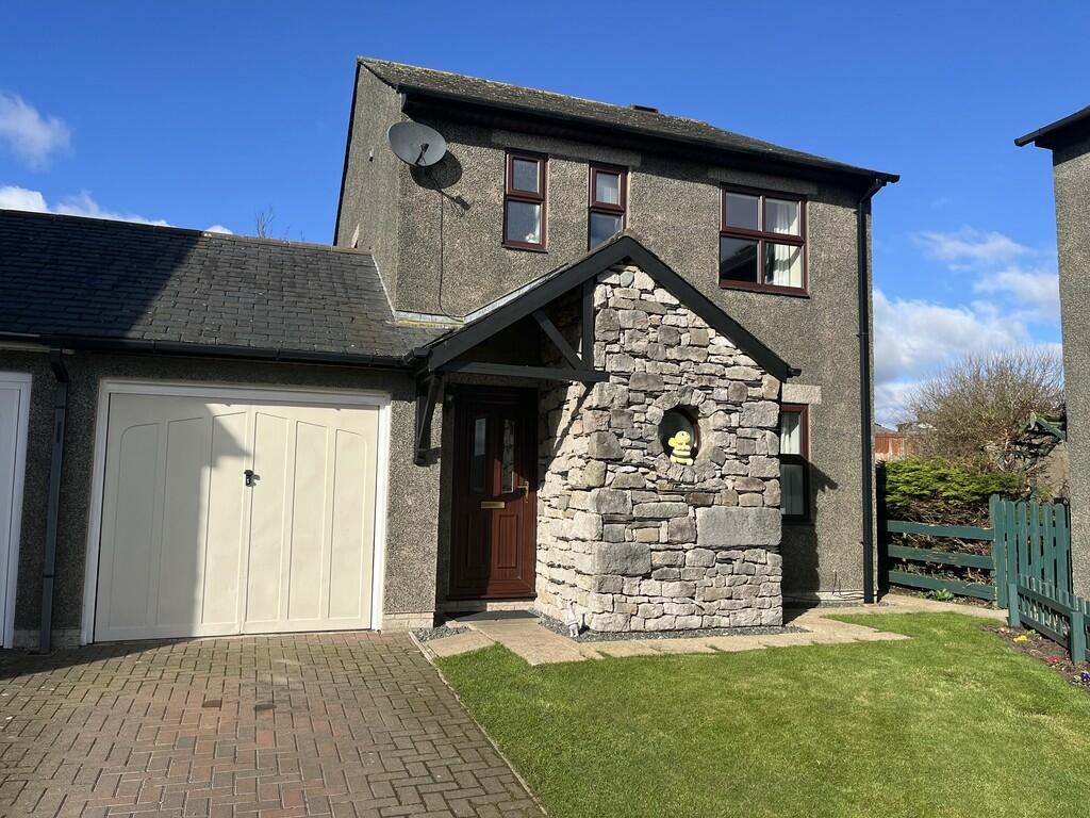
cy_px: 409
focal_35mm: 26
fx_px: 819
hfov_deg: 67.3
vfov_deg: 53.1
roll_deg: -0.7
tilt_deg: +4.8
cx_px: 545
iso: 50
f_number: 1.6
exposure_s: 1/4149
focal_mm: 5.1
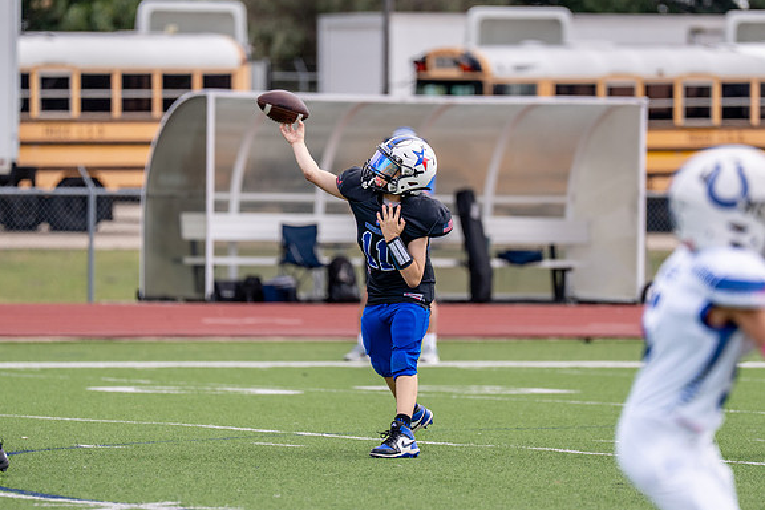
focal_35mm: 353
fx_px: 7501
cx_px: 395
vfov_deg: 3.9
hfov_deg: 5.8
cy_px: 278
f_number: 2.8
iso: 250
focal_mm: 200
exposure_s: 1/3200
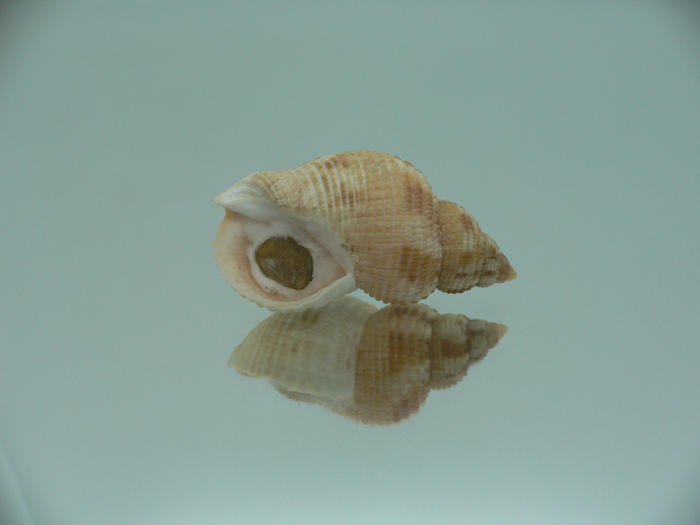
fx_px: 708
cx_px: 350
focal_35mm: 35
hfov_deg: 52.6
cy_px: 262
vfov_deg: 40.7
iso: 80
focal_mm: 4.6
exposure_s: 1/60
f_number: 2.8
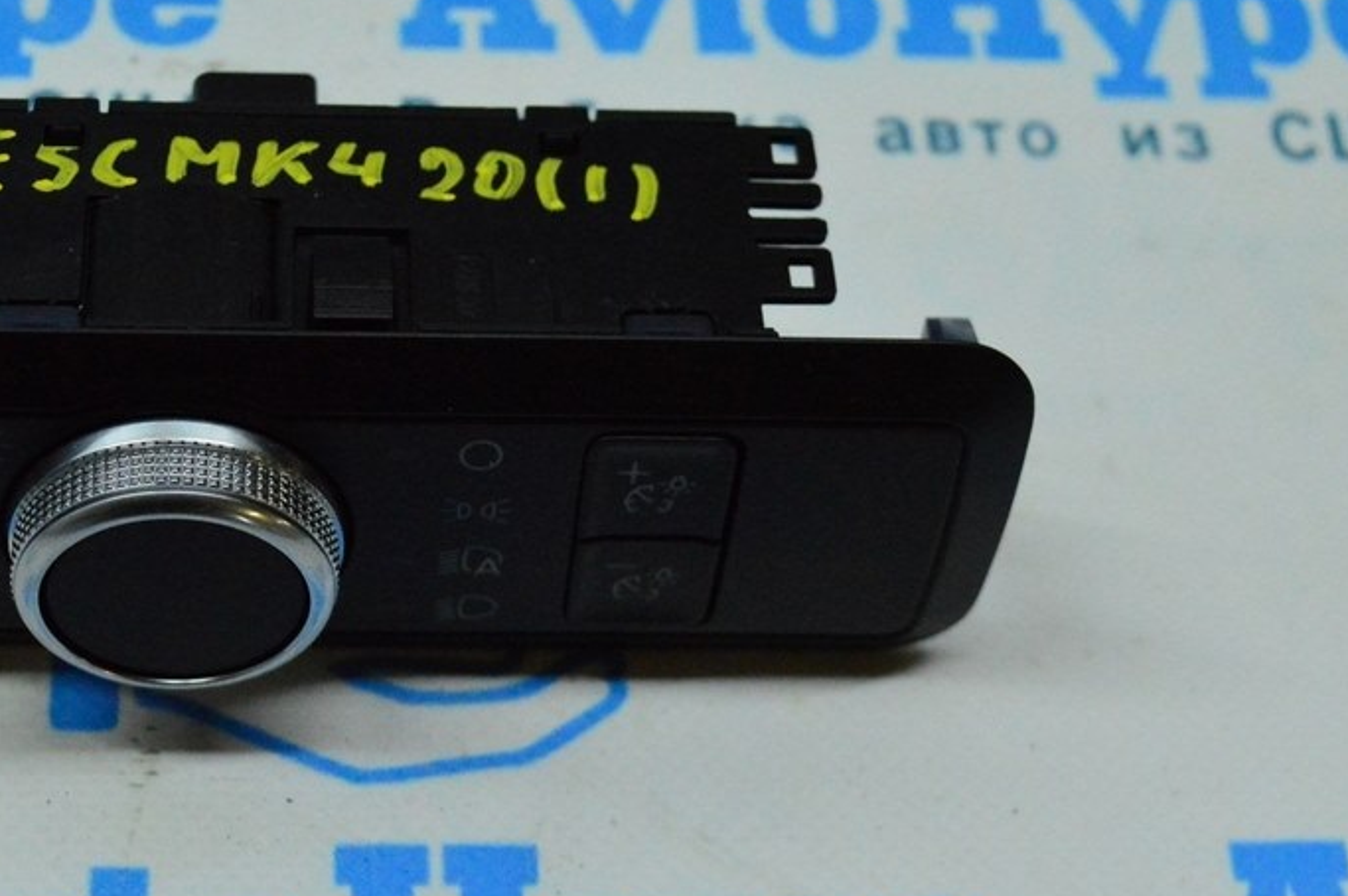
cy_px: 485
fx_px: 2946
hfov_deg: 25.6
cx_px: 424
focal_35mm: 79
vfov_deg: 17.3
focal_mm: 35
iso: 6400
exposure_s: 1/800
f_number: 6.3
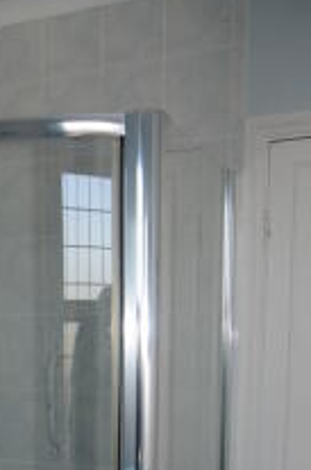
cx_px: 41
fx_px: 742
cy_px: 464
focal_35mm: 57
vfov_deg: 32.5
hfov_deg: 23.1
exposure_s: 1/60
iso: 200
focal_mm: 18
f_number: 5
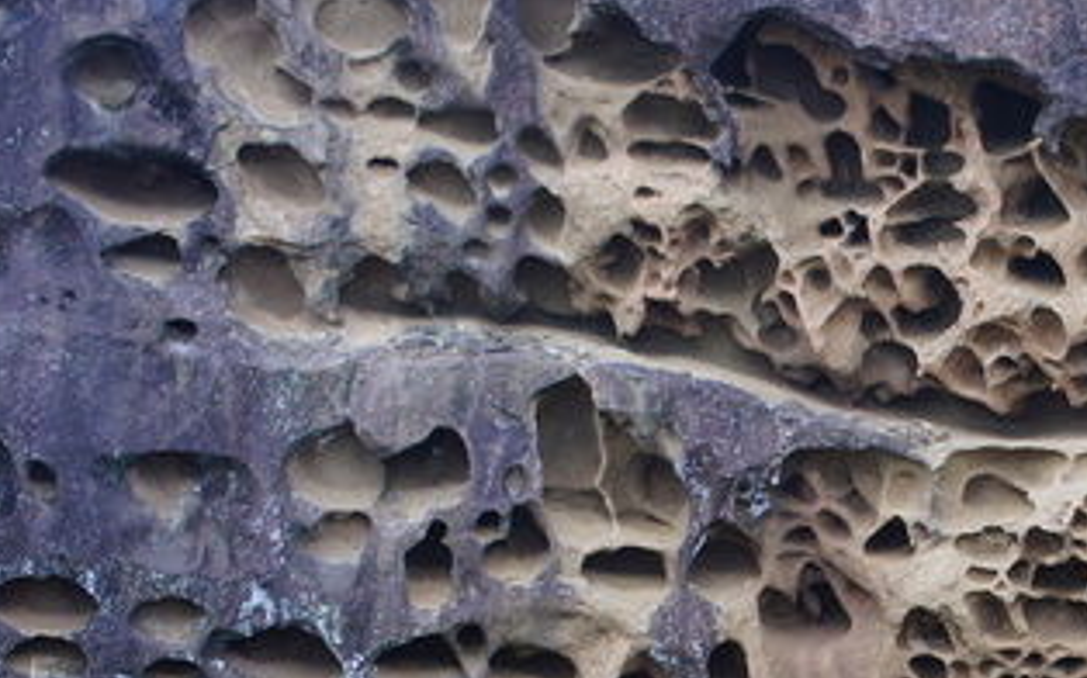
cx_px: 1068
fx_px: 2704
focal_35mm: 91
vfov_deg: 13.9
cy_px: 820
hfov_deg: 22.0
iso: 200
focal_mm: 23
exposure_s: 1/40
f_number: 5.6
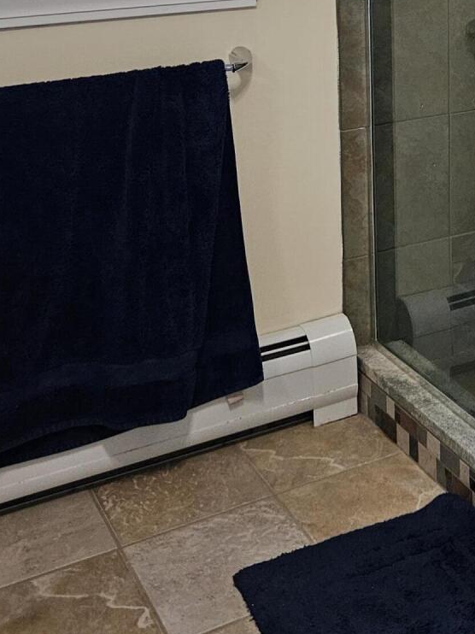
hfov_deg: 22.7
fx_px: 1135
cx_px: 472
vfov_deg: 29.3
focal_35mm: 62
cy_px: 9
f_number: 1.8
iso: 640
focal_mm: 5.4
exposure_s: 1/30
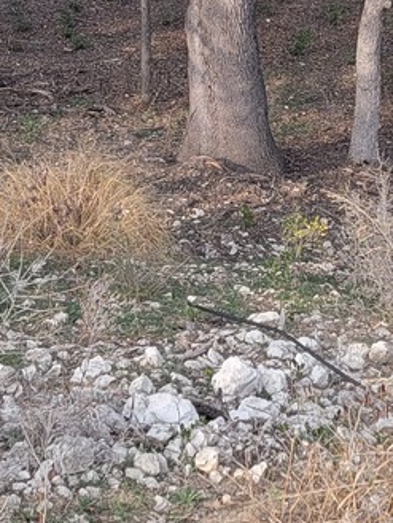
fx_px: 1588
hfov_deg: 14.0
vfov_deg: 17.9
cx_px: 298
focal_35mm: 105
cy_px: -79
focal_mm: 6.7
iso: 16
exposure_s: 1/268
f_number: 1.8
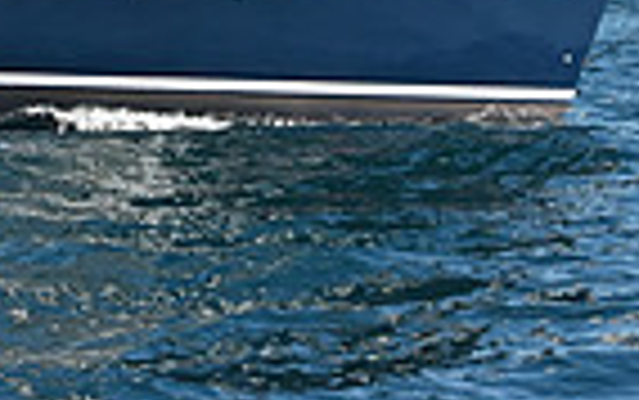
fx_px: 5089
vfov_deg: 4.3
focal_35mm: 292
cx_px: 47
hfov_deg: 7.2
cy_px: -813
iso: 320
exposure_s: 1/1000
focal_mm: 70
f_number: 7.1
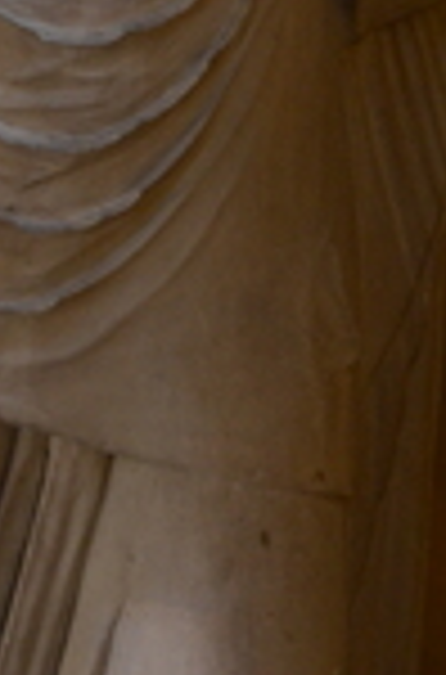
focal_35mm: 173
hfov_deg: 7.9
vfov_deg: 11.7
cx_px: 41
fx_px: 3237
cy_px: -108
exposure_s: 1/10
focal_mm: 26
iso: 800
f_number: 3.8
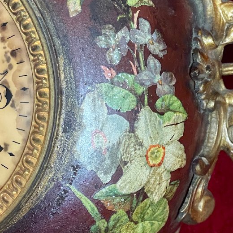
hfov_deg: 16.4
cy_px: 130
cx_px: 123
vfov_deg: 16.4
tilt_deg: -26.7
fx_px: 807
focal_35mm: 106
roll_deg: +7.3
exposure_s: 1/35
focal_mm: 6
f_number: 2
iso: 1000
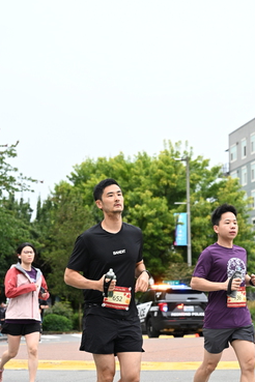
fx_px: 903
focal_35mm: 85
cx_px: 137
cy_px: 246
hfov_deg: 16.1
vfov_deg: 23.8
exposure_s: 1/800
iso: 1600
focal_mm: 57
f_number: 4
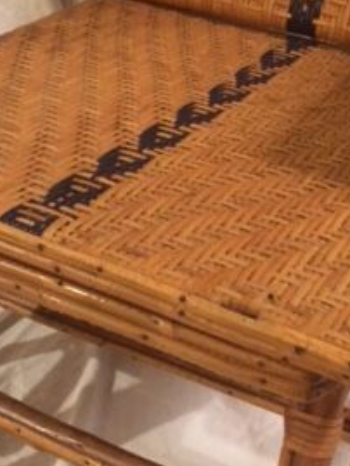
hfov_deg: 21.3
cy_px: 272
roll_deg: -2.7
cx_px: 154
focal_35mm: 69
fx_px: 929
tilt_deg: -37.9
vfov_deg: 28.1
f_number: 2.2
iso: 250
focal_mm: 4.15
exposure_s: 1/17
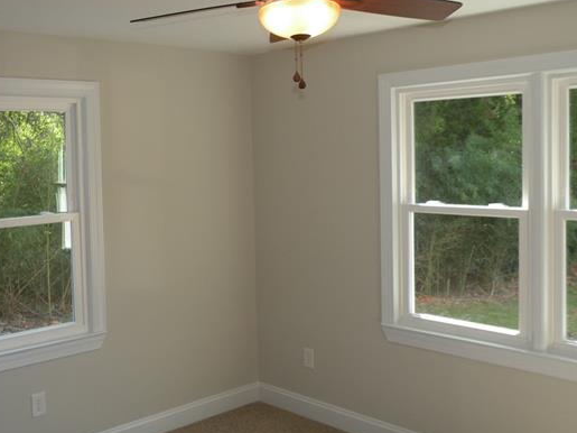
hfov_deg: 45.6
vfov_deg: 35.1
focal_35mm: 41
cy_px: 187
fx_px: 683
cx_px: 238
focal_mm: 5.8
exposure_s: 1/65.4
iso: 64
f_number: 3.5
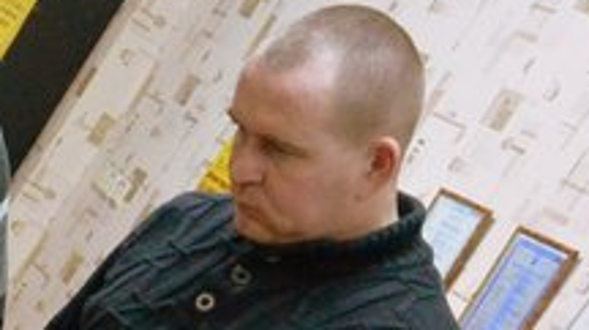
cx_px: -243
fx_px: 2122
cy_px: 559
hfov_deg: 14.9
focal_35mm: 136
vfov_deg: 8.6
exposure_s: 1/60
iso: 3200
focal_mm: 13
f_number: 3.8
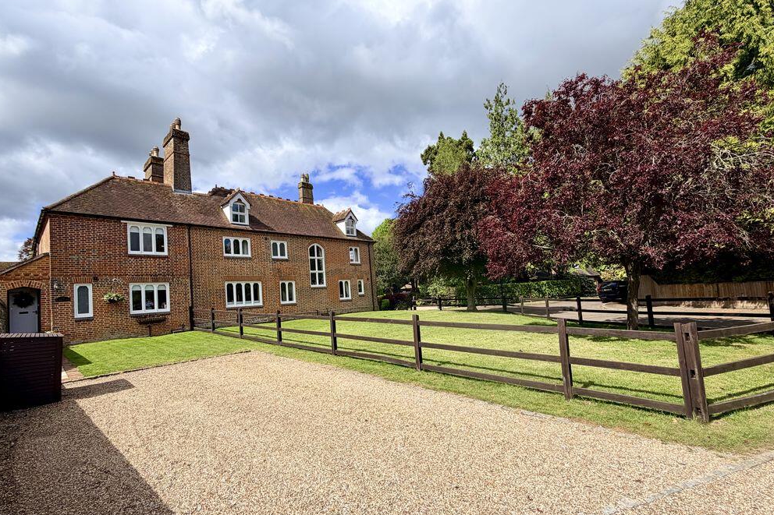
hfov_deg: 100.4
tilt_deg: +3.9
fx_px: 322
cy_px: 285
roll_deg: +0.6
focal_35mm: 15
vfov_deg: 77.1
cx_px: 382
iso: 20
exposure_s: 1/1068
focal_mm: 2.22
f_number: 2.2
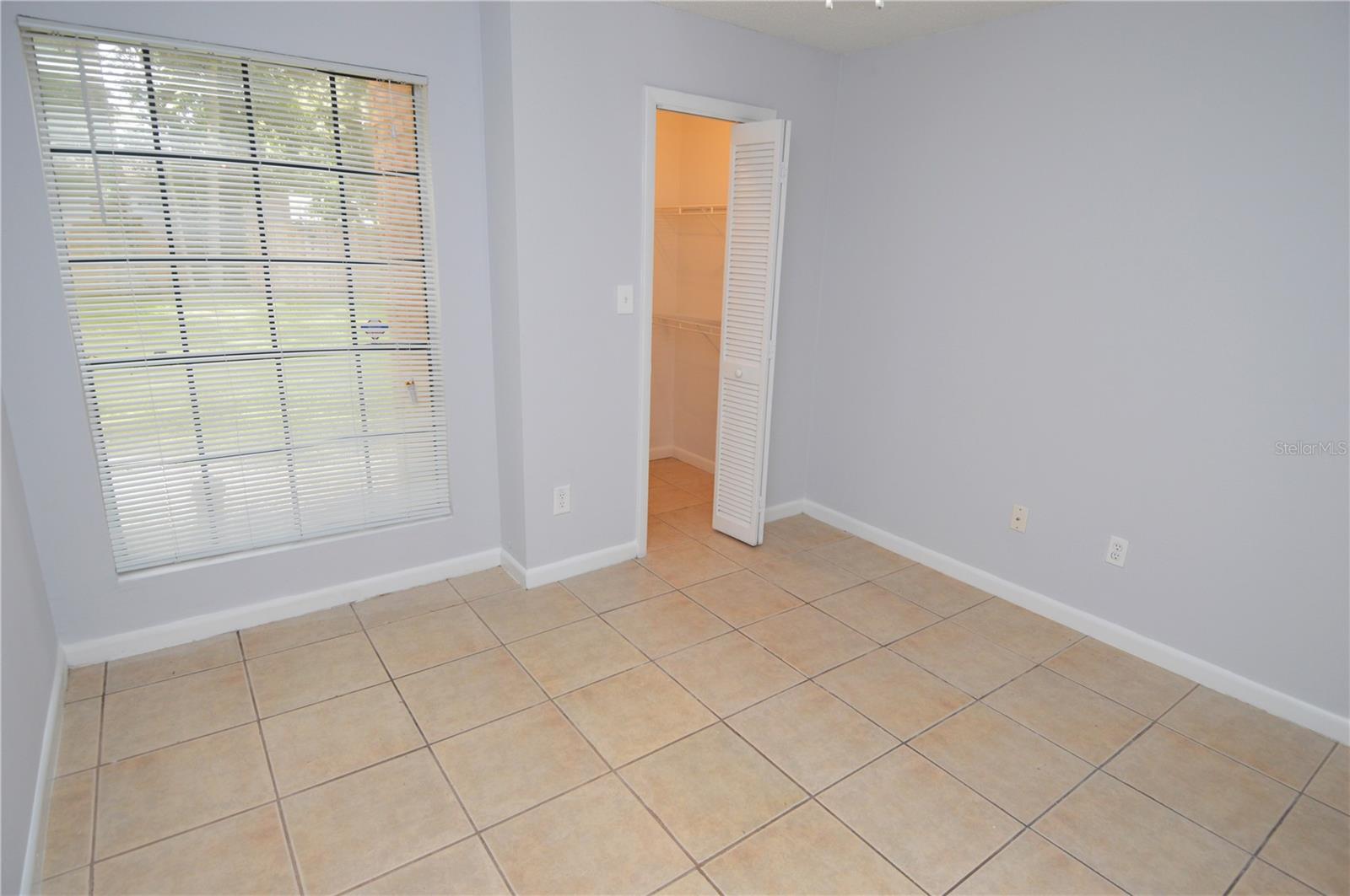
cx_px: 675
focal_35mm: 18
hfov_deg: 90.1
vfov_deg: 67.3
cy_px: 448
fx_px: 674
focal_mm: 12
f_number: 4
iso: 400
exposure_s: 1/60
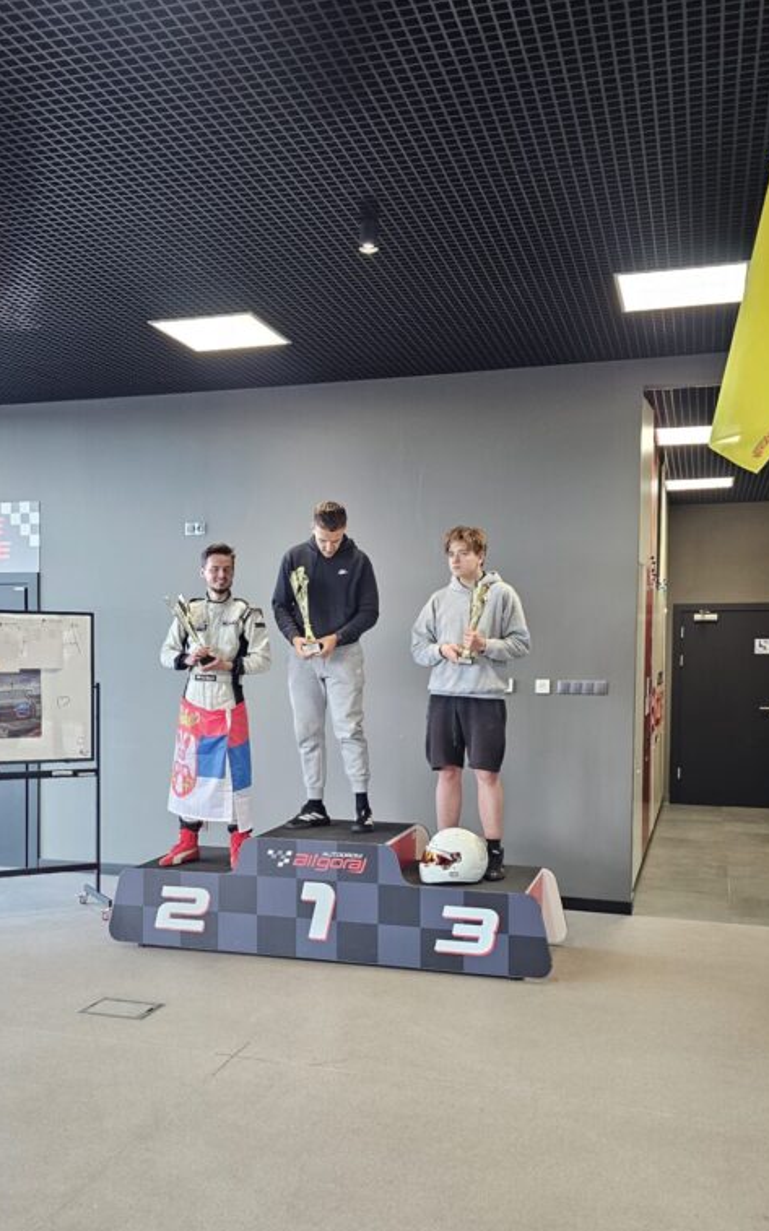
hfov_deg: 38.3
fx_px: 1107
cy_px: 722
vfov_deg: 57.8
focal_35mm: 33
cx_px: 348
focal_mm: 6.3
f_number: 1.7
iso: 200
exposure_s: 1/100
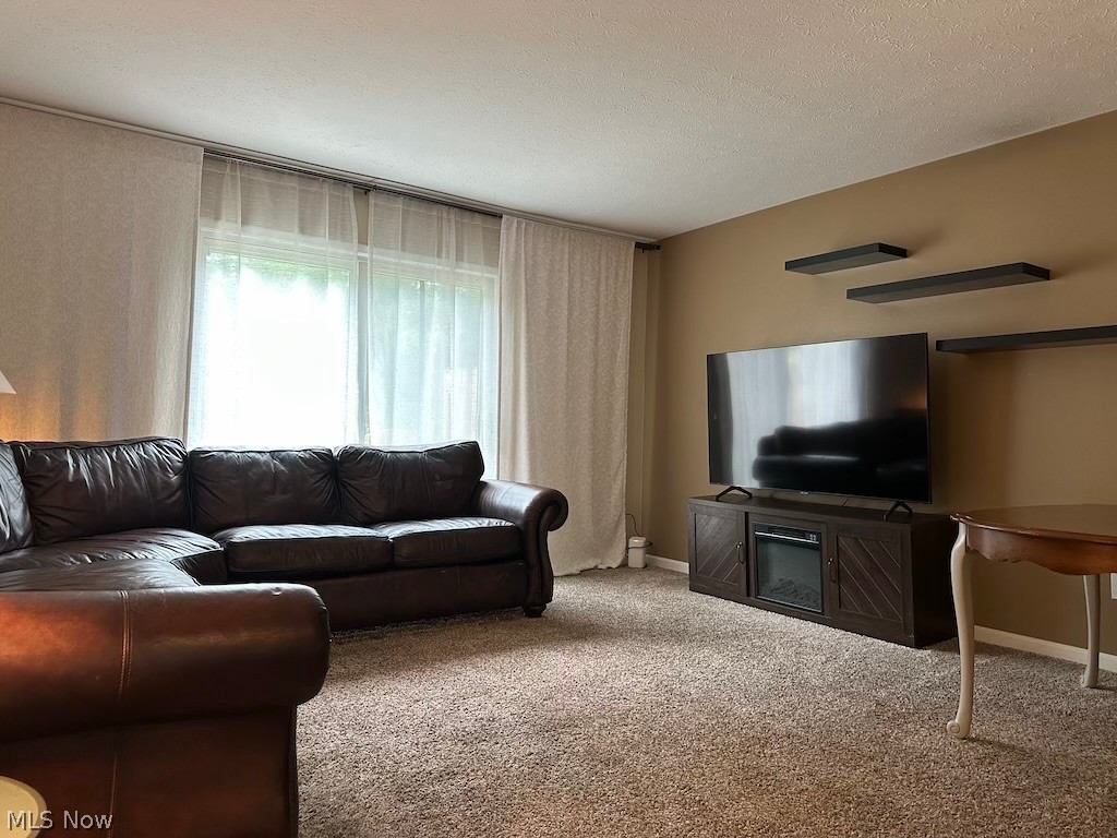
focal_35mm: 24
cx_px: 558
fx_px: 774
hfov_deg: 71.6
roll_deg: -1.8
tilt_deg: +2.0
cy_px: 419
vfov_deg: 56.8
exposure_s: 1/60
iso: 250
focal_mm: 6.86
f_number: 1.78
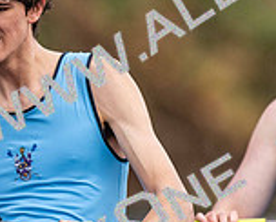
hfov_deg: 0.9
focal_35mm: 2146
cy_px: 148
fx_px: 17552
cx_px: 192
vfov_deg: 0.7
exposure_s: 1/2500
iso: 1600
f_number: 4
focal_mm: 600
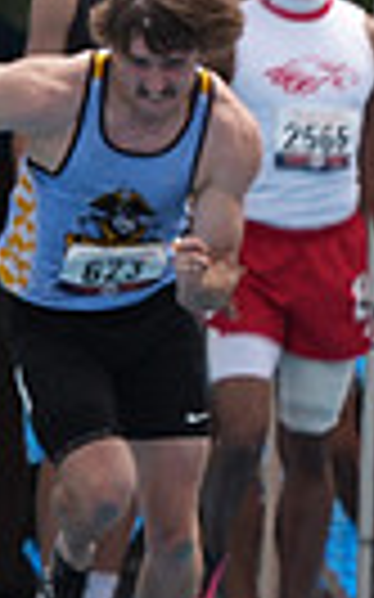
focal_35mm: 2659
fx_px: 43411
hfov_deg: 0.5
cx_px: 1230
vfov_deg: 0.8
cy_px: 344
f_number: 6.3
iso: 500
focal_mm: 600
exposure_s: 1/1600
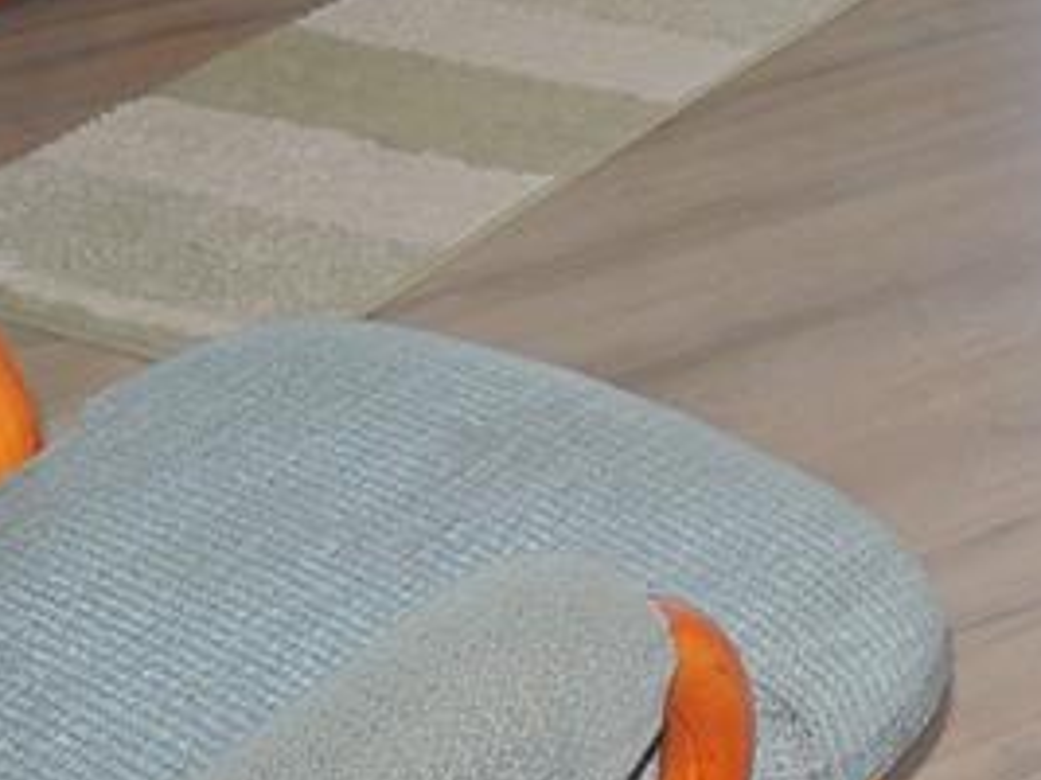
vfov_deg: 14.0
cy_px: -698
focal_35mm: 92
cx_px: 1770
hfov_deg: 17.9
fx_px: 2765
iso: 125
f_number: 3
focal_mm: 4.3
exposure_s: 1/40
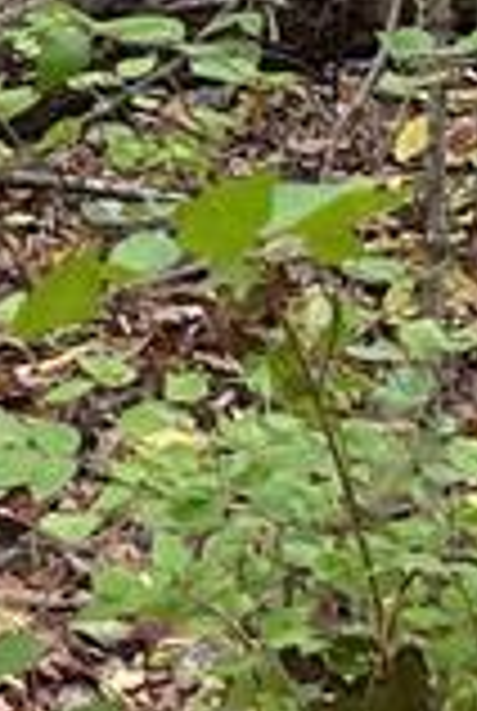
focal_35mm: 273
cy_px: -868
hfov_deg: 5.0
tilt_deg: -6.2
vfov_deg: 7.2
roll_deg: -2.3
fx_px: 5402
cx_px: -22
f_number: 1.6
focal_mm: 5.1
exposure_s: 1/142
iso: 32
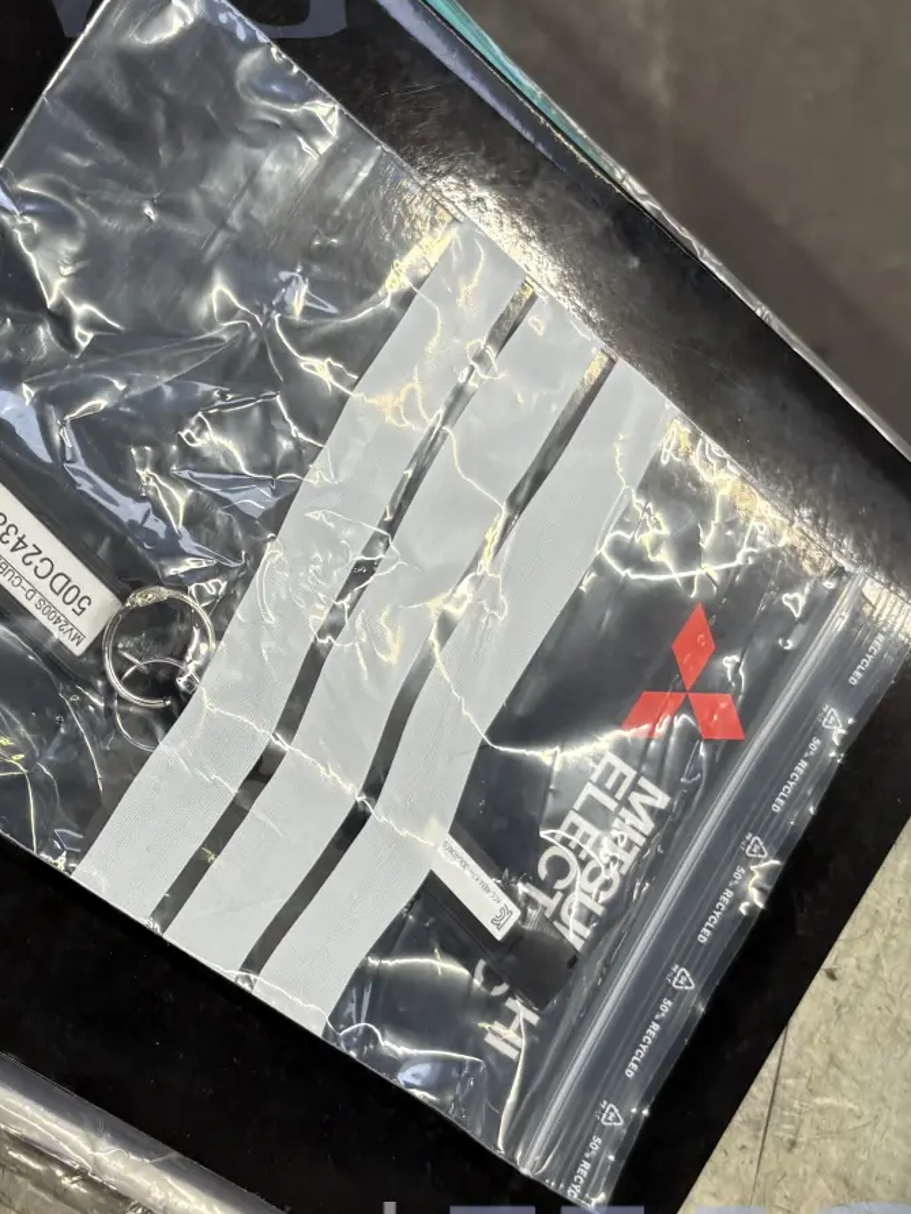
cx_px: 167
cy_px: 620
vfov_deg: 34.3
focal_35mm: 56
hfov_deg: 25.6
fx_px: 1964
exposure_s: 1/100
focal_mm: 5.96
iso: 40
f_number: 1.6
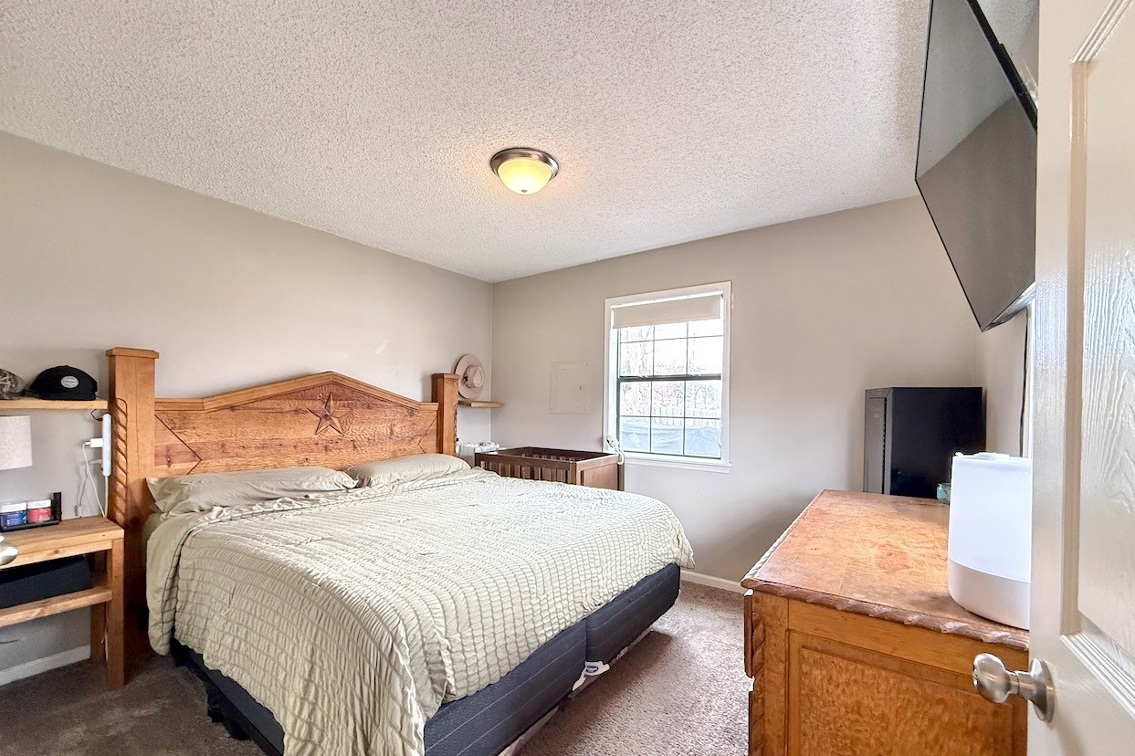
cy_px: 408
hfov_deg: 100.4
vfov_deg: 77.2
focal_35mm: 15
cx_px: 562
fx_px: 473
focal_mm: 2.22
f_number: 2.2
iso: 500
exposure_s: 1/120
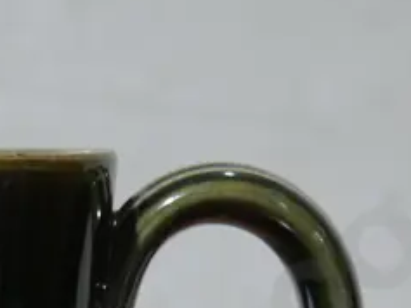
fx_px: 1437
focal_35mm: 121
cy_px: 632
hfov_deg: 15.4
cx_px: -134
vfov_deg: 11.1
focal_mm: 14
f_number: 4.5
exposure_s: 1/60
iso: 500
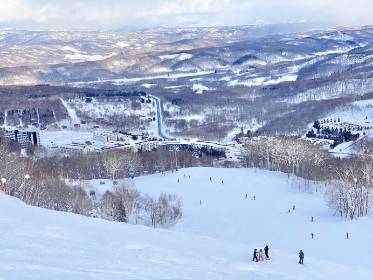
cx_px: 186
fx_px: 560
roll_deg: +4.0
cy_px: 140
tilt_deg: -11.5
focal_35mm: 52
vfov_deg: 28.0
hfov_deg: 36.8
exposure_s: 1/2179
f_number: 2
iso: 20
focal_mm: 6
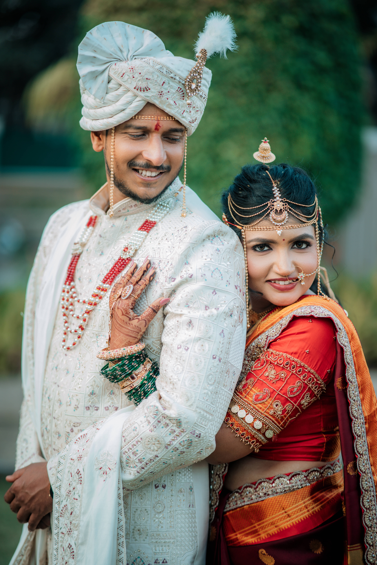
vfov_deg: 23.9
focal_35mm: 85
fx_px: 1335
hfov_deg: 16.1
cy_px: 282
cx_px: 188
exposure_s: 1/250
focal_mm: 85
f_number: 1.4
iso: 80
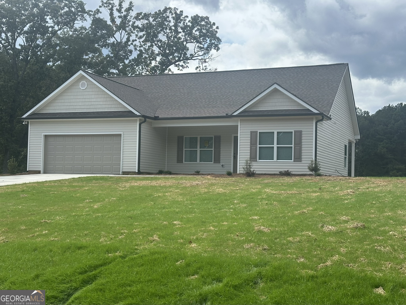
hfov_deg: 39.7
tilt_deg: +2.8
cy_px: 152
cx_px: 203
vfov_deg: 30.3
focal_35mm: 48
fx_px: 563
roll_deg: -2.7
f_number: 1.78
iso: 64
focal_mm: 6.86
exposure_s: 1/2304
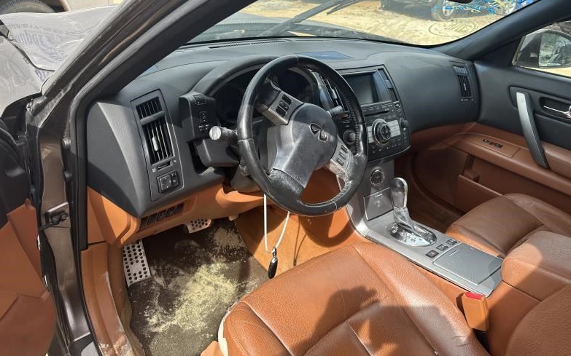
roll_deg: -8.6
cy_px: 143
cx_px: 290
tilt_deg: -27.2
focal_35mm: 26
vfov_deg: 47.3
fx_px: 405
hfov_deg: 70.4
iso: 80
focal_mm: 6.86
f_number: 1.78
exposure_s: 1/943
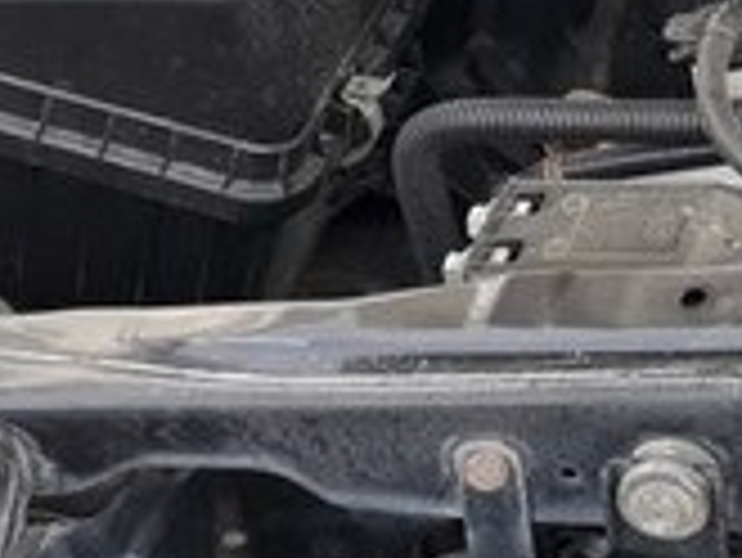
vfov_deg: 12.9
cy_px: -317
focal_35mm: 108
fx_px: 2317
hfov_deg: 15.4
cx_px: 1372
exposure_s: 1/130
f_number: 1.9
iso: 40
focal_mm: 3.6
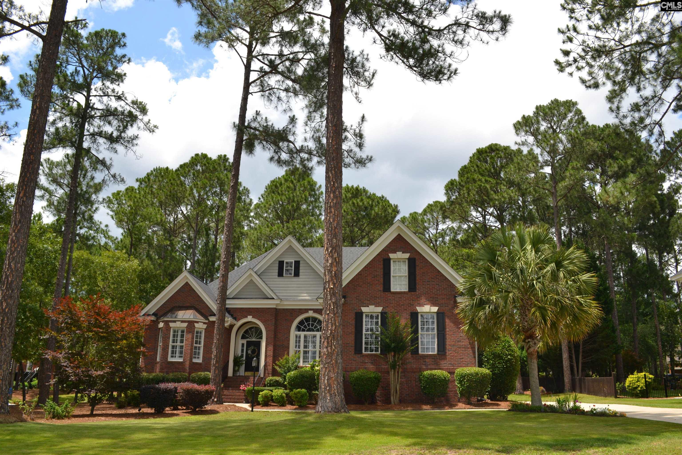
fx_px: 568
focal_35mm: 30
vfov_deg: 43.6
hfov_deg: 61.9
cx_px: 341
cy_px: 228
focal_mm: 20
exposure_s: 1/200
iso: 100
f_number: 9
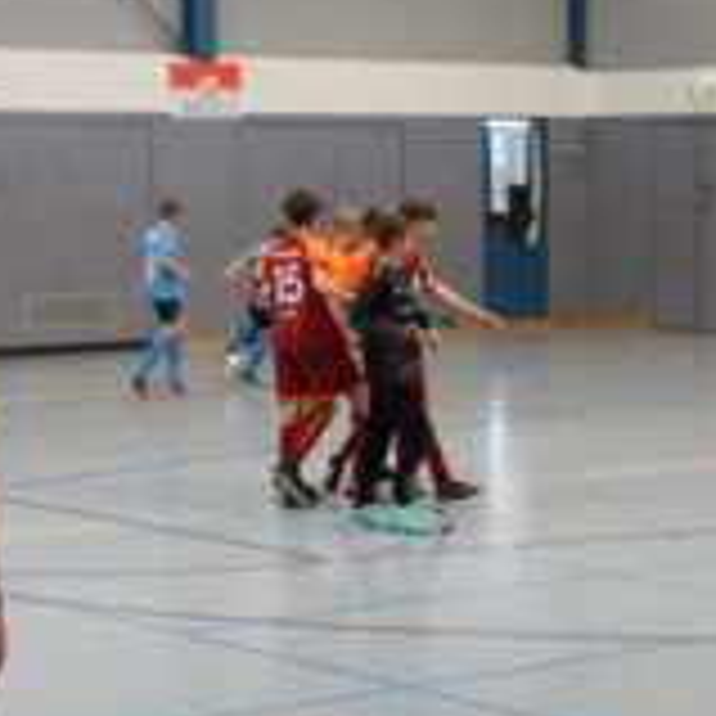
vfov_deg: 16.0
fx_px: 2551
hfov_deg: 16.0
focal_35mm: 109
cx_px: 369
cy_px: 351
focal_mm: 34
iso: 3200
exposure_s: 1/50
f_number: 13
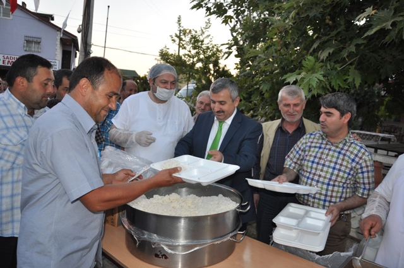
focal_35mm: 27
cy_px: 134
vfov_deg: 47.8
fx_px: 303
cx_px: 202
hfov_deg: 67.4
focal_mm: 18
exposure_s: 1/125
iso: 500
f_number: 3.5
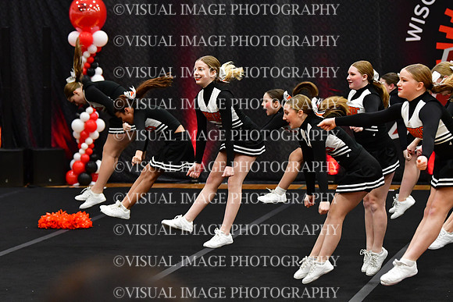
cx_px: 226
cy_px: 151
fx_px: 1976
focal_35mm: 157
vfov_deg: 8.7
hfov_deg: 13.1
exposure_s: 1/500
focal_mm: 105
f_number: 3.5
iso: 4000
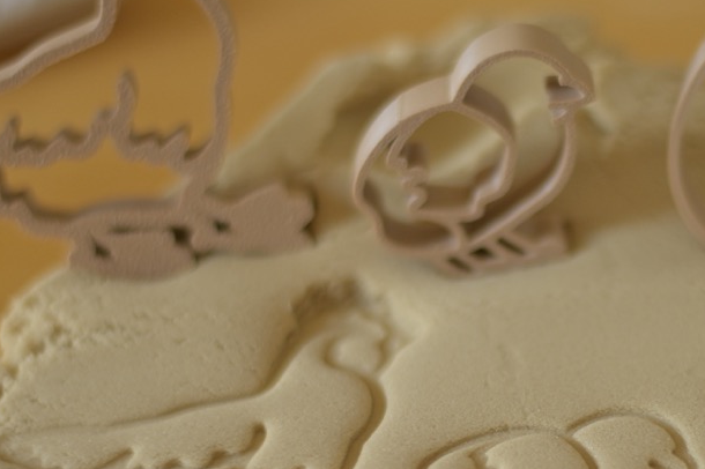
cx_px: 559
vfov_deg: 13.0
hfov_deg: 19.3
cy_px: 373
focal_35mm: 105
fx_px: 2055
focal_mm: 50
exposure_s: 1/100
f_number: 1.8
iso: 100
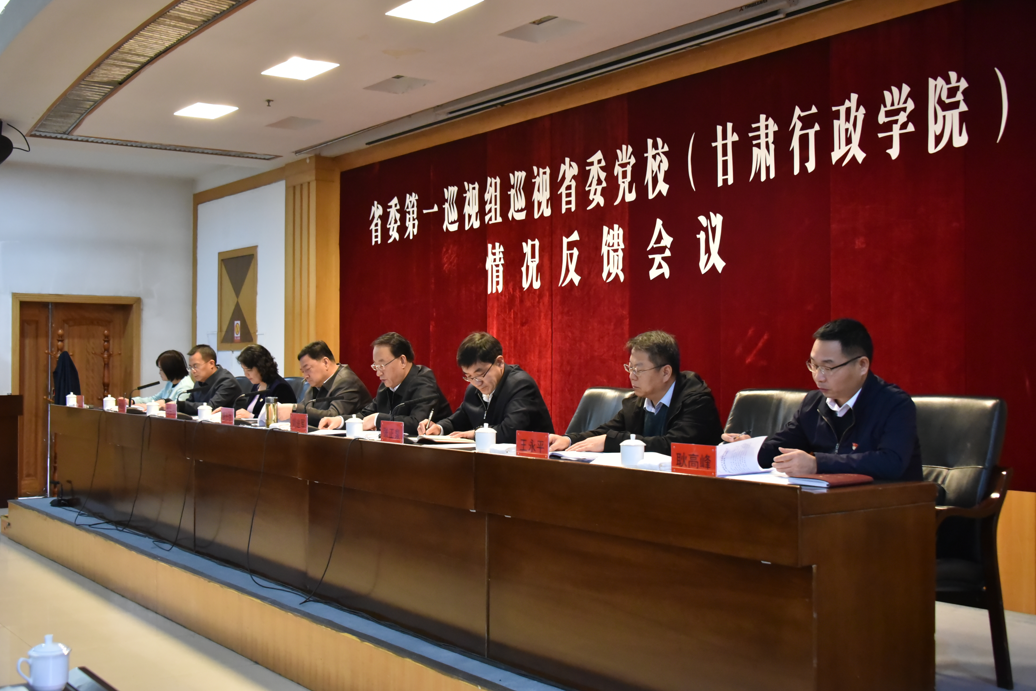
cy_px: 342
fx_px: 1180
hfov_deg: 47.4
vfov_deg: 32.6
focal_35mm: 41
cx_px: 525
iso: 5000
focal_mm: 40
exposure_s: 1/160
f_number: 5
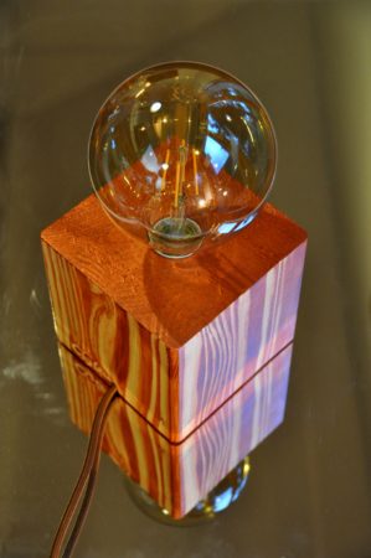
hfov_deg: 17.5
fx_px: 1208
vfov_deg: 26.0
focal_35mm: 78
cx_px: 186
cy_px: 279
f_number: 4.8
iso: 1600
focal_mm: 52
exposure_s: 1/20
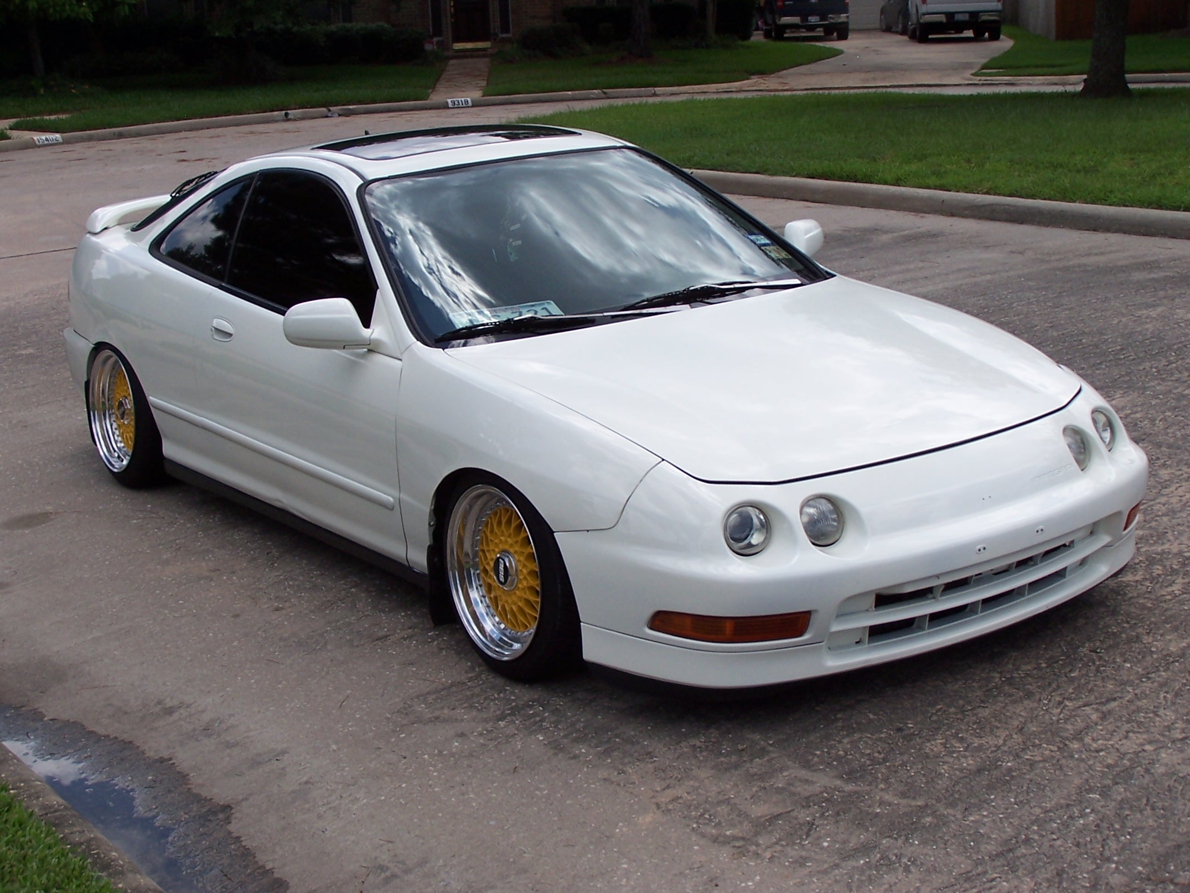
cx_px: 591
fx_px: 2063
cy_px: 424
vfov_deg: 24.4
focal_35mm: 60
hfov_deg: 32.2
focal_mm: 9.3
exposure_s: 1/750
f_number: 4.5
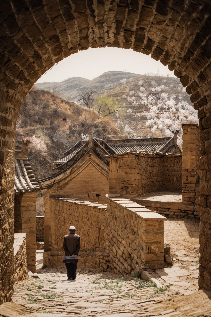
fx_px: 369
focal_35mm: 42
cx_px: 106
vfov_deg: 46.4
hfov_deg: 31.9
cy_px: 158
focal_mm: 42
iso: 64
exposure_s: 1/80
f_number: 9
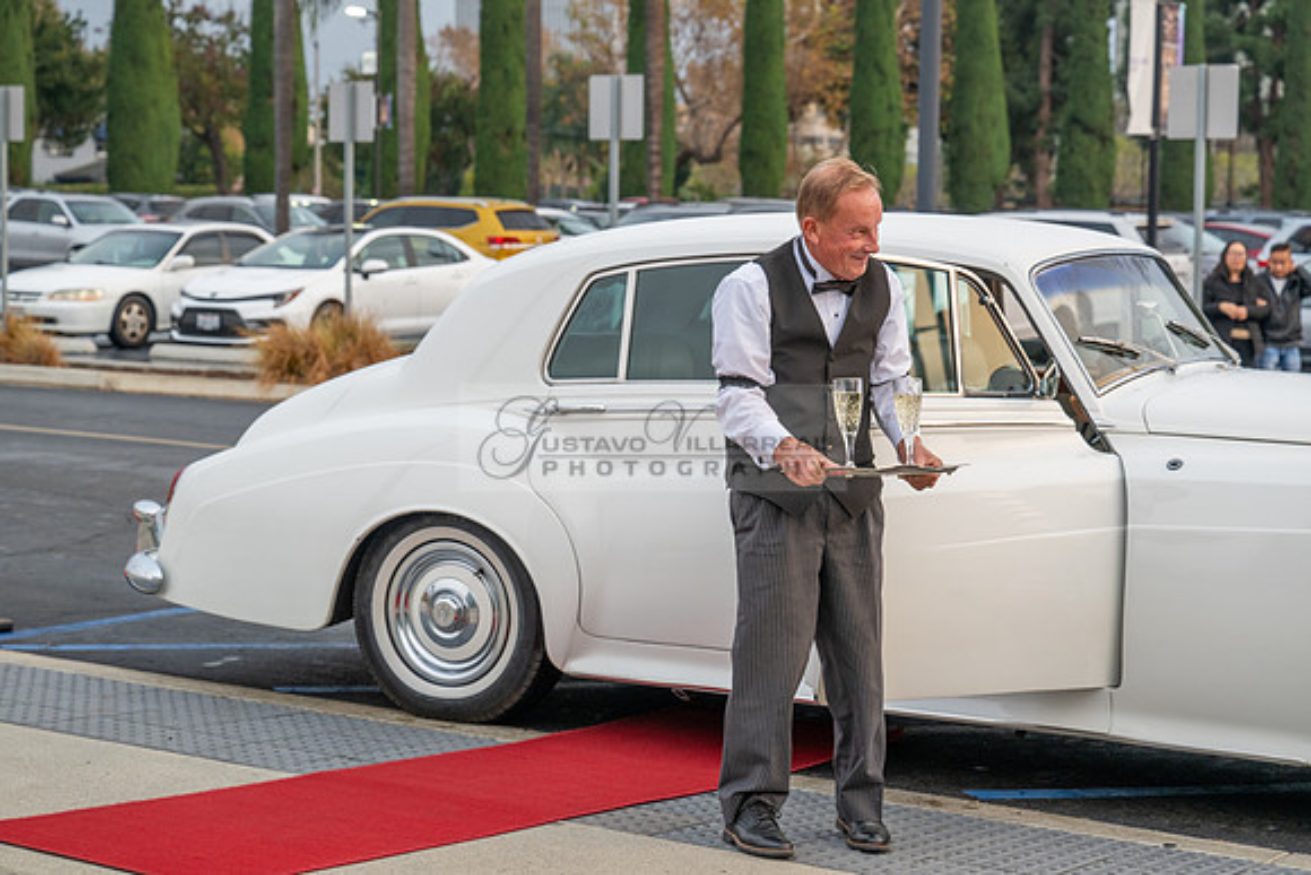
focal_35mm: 70
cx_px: 656
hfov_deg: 28.8
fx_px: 2550
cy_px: 438
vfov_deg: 19.5
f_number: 5.6
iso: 500
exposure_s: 1/160
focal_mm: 70
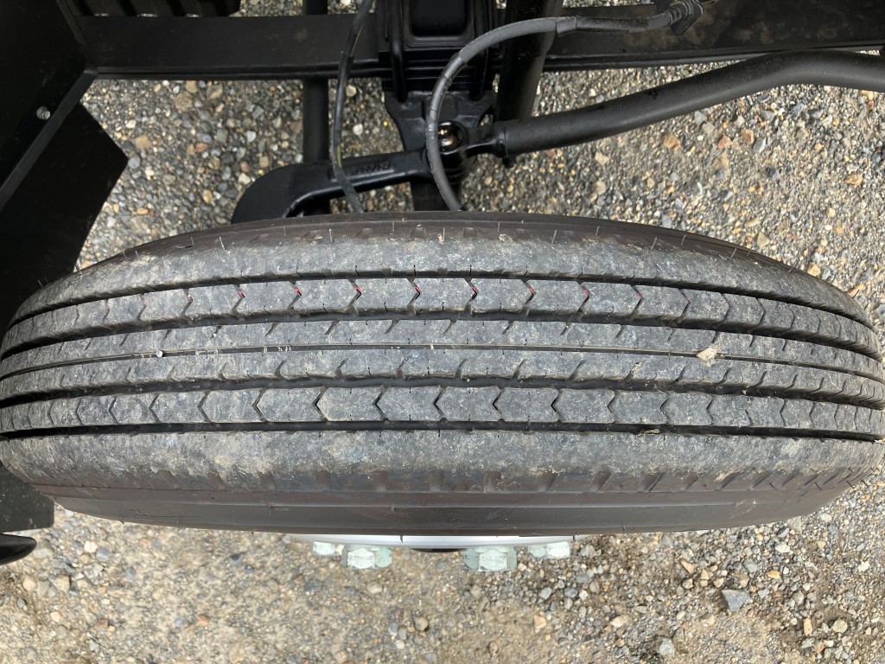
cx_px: 442
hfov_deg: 63.4
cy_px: 332
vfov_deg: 49.7
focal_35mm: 28
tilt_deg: -80.3
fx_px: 716
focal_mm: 3.99
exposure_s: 1/121
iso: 40
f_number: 1.8
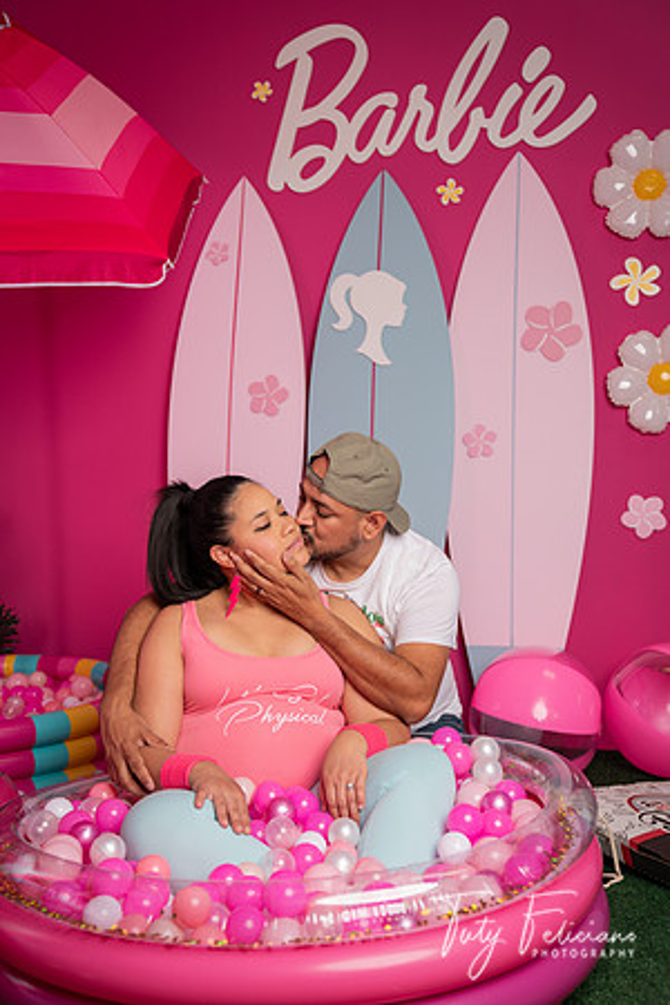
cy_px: 502
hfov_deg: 34.2
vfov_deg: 49.6
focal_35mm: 39
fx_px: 1089
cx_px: 335
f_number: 3.2
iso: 50
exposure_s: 1/50
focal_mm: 39
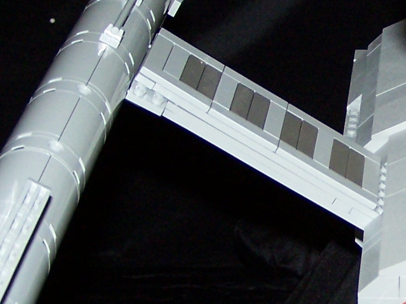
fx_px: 1513
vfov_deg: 11.5
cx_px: 461
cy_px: 168
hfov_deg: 14.9
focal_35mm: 129
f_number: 2.8
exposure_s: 1/60
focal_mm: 6.3
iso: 140
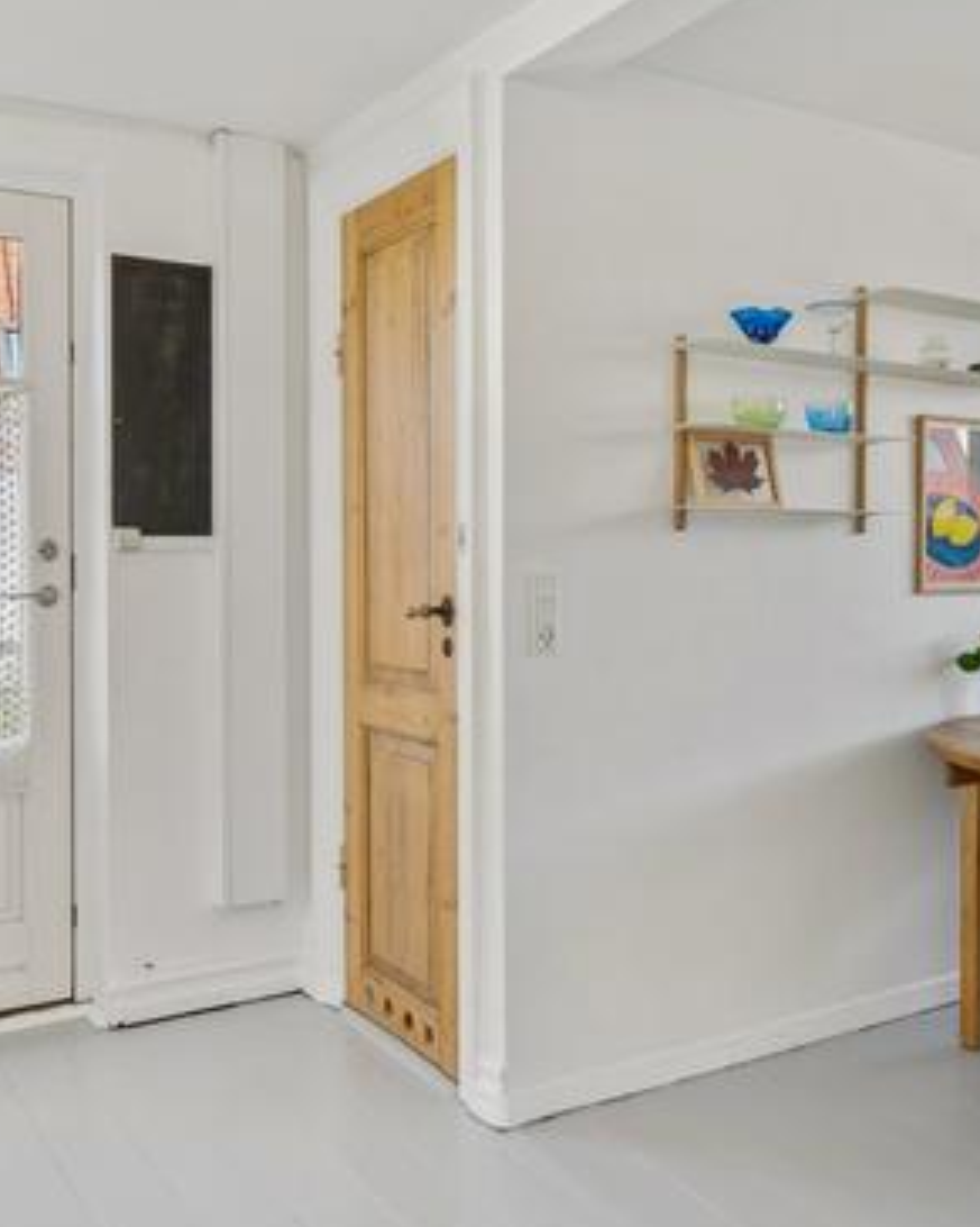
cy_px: 630
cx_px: 630
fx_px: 1233
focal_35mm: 34
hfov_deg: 42.9
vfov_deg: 52.8
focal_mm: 22
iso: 640
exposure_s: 1/80
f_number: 9
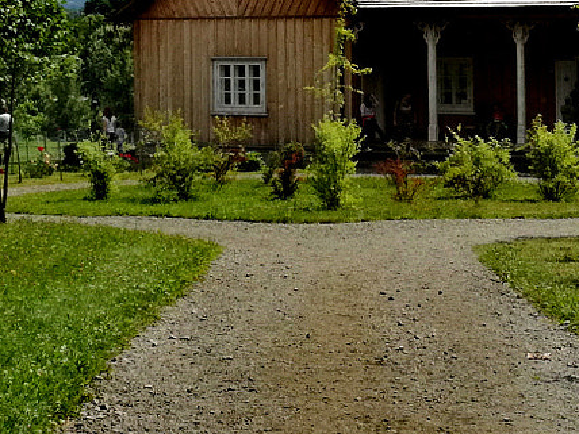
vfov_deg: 14.4
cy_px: 0
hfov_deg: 19.4
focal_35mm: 101
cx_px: 294
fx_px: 1689
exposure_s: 1/2667
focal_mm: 3.79
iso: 50
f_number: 2
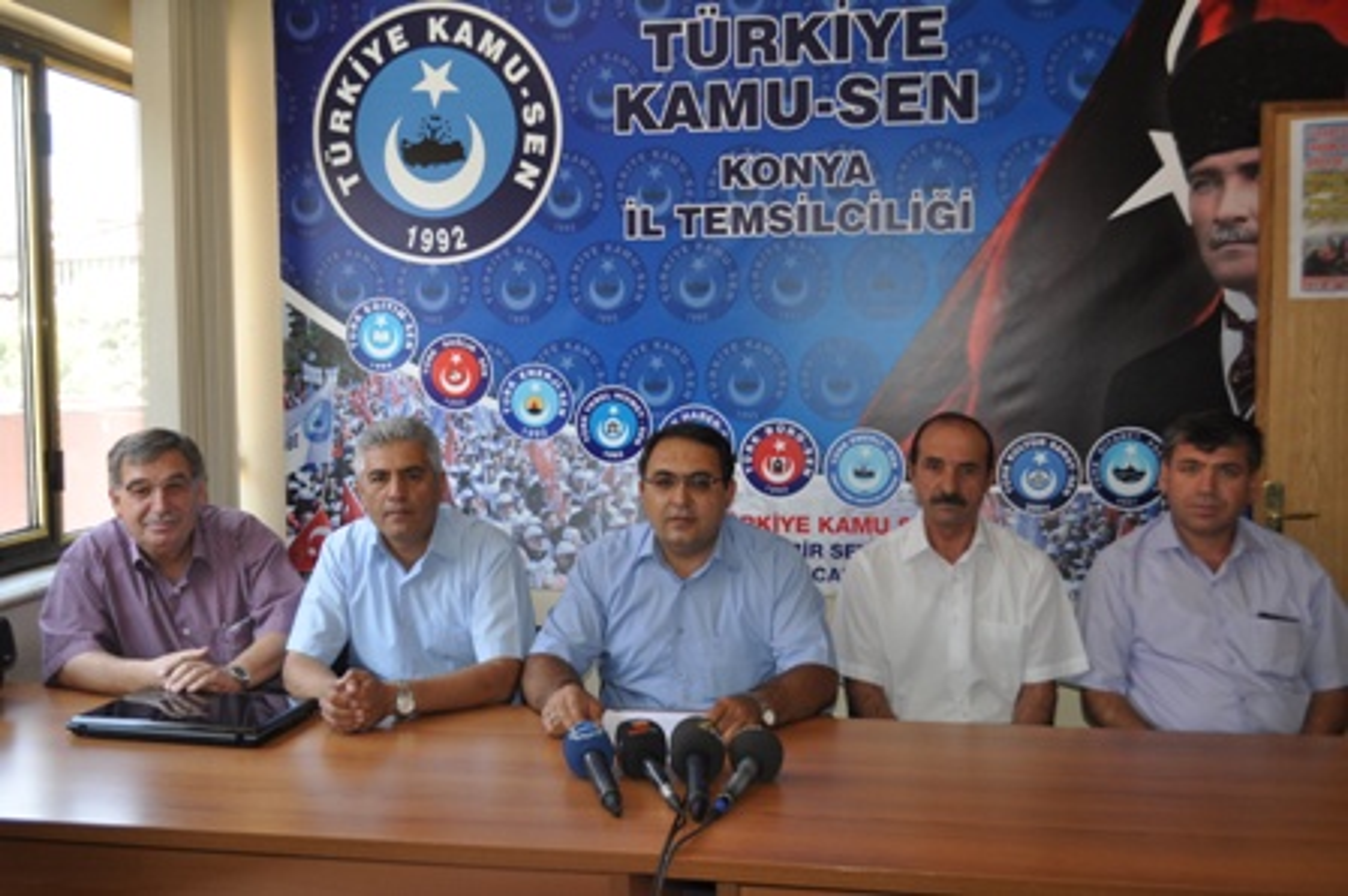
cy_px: 448
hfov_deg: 53.2
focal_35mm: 36
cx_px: 674
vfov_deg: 36.8
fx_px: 1347
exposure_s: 1/125
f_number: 4
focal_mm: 24
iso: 500
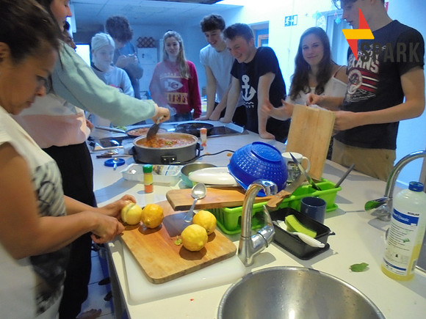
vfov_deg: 53.1
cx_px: 213
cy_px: 160
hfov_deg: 67.3
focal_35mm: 26
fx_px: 320
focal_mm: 4.6
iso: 400
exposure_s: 1/20
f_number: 3.5
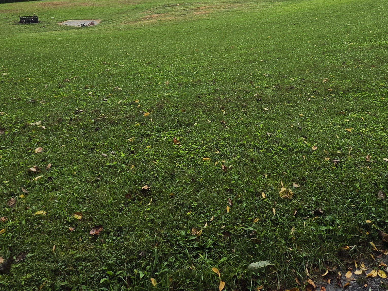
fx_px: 381
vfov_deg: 35.0
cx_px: 260
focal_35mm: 34
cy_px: -40
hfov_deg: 52.9
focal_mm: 2.2
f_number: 1.9
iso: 32
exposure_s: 1/1910
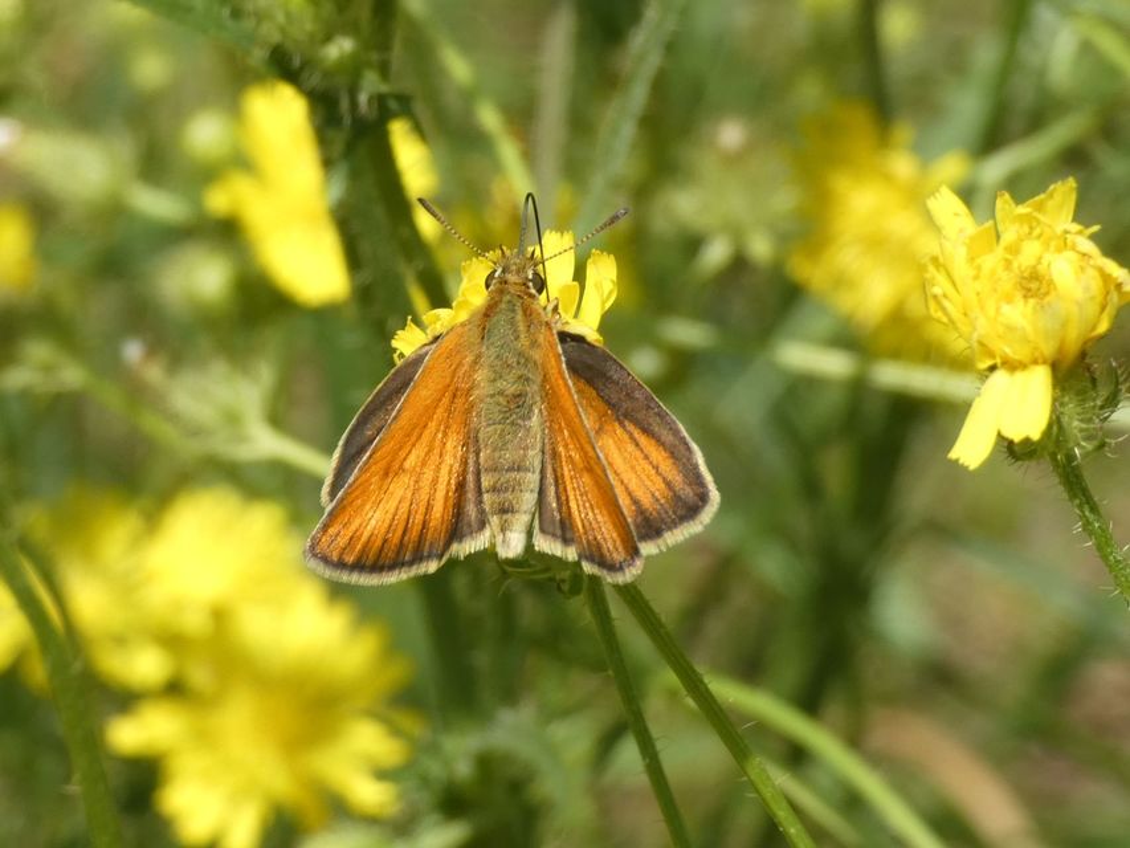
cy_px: 424
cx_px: 565
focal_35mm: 138
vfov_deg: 10.8
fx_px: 4505
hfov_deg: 14.3
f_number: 5.3
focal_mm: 24.7
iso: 80
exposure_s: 1/125
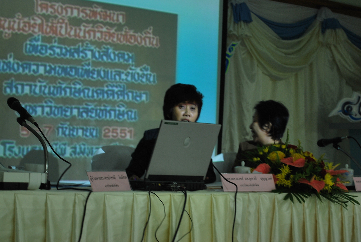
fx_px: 828
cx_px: 180
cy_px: 121
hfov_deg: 24.6
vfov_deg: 16.6
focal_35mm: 82
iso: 200
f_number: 5.6
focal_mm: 55
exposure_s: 1/6
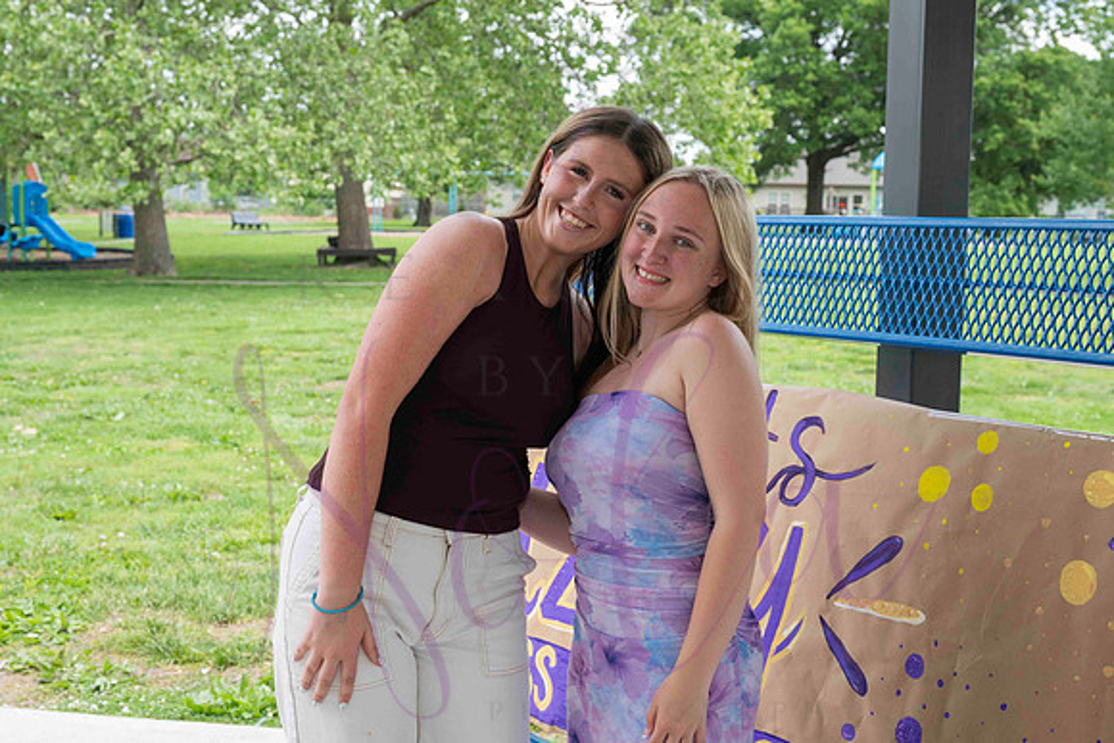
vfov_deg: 29.3
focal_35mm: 46
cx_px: 563
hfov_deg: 42.8
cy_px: 356
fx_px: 1421
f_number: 6.3
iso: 400
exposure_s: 1/500
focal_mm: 43
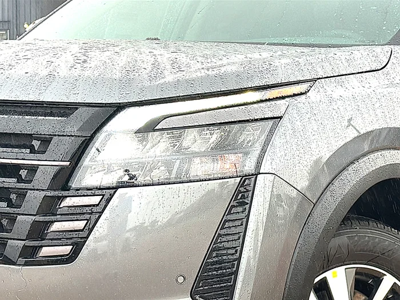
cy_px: 150
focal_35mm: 88
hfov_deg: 22.3
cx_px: 200
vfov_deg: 16.8
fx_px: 1017
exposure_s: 1/215
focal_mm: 6.86
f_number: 1.78
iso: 50
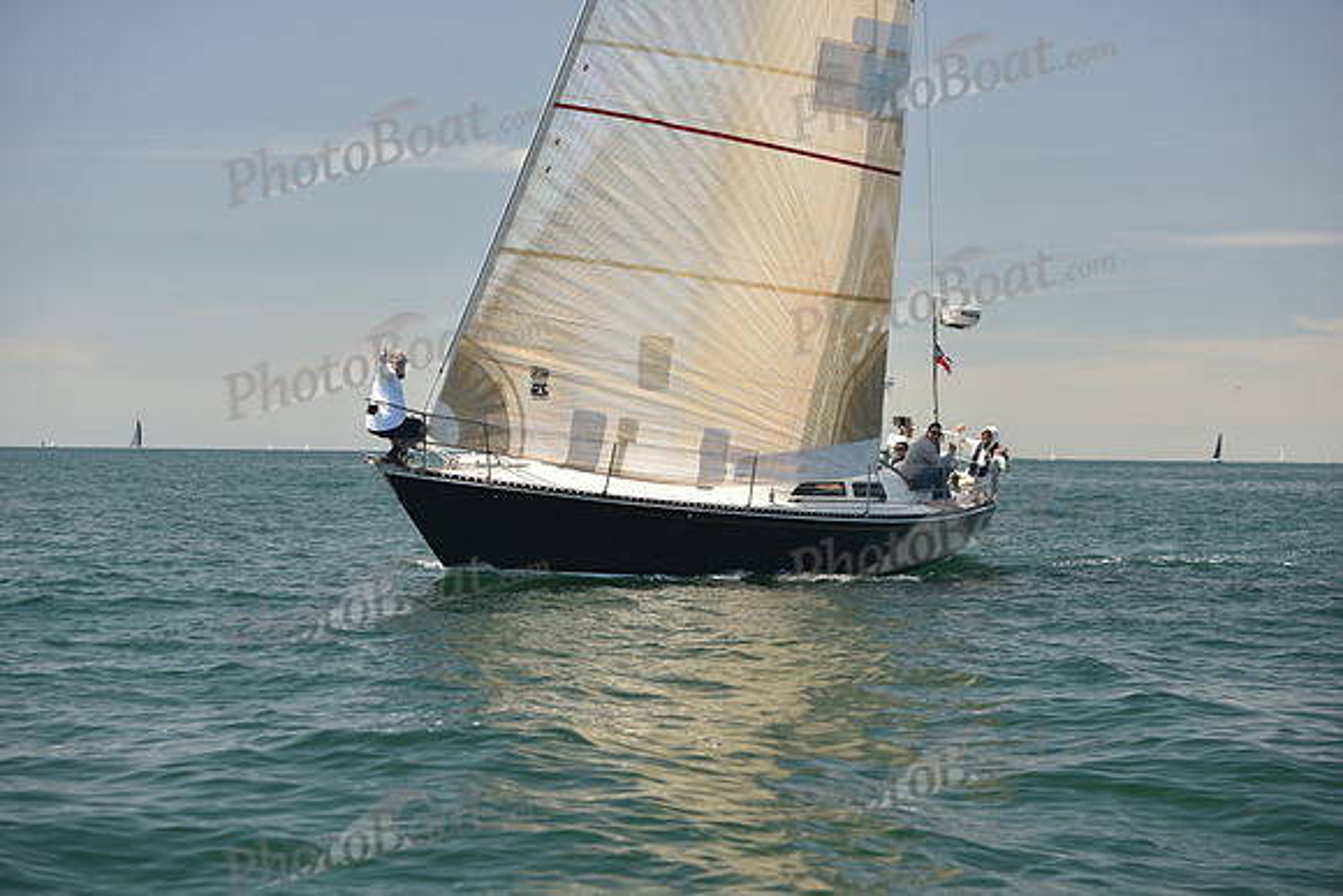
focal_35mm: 80
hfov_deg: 25.4
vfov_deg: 17.1
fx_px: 2985
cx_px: 672
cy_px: 448
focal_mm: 80
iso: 250
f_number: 4.5
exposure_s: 1/800
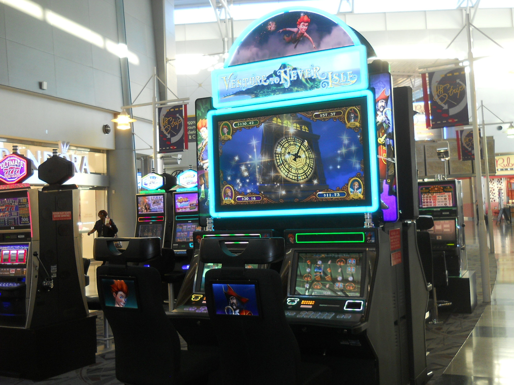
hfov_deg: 45.8
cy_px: 192
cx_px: 257
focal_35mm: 41
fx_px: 609
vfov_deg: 35.1
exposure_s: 1/30
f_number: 3.1
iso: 125
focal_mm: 6.72
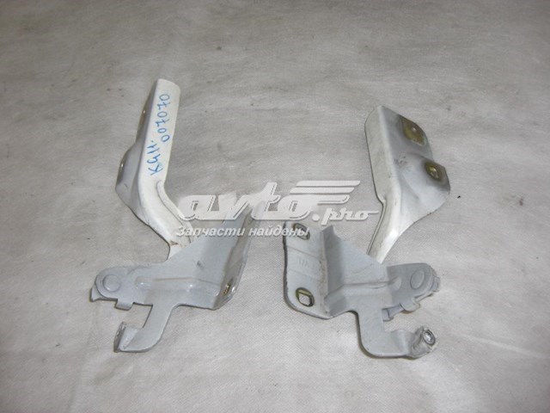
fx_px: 604
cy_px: 206
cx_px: 275
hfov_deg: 49.0
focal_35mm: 38
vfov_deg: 37.7
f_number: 2.8
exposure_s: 1/60
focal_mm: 7.9
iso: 100
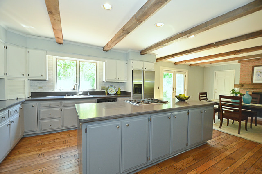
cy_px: 87
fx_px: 109
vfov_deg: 77.1
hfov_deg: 100.5
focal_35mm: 15
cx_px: 131
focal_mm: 10
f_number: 4
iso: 800
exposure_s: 1/80
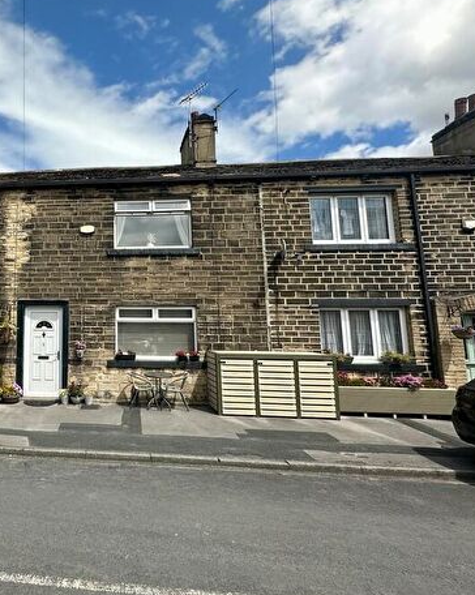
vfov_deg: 77.6
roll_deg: +0.1
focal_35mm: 21
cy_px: 281
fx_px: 370
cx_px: 73
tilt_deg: +7.6
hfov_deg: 58.6
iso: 50
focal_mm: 2.22
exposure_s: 1/2174
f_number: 2.2
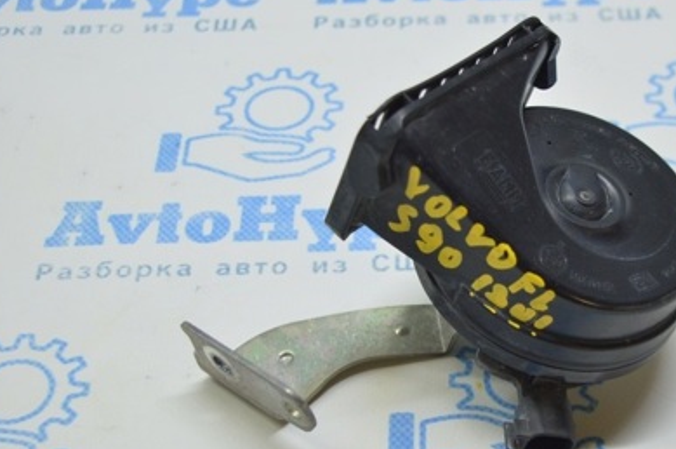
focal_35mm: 79
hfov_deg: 25.6
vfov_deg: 17.2
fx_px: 1481
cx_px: 447
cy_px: 278
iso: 400
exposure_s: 1/40
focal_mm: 32
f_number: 4.5
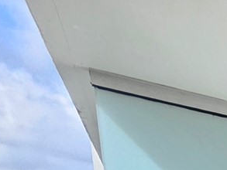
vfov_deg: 13.3
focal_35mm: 71
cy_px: 438
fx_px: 466
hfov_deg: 17.6
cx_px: 472
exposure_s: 1/258
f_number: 2.2
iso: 32
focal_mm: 1.74
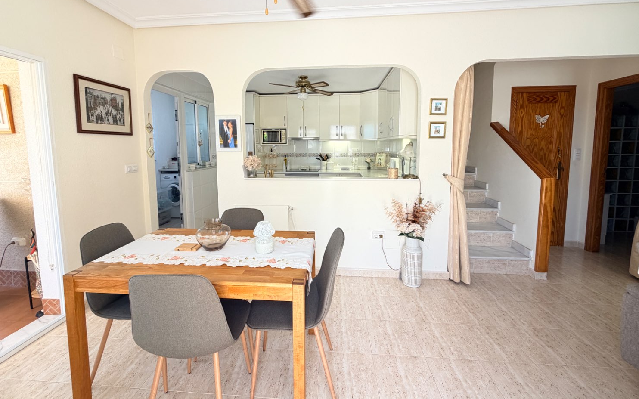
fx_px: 261
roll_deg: +1.0
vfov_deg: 74.3
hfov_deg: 101.5
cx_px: 316
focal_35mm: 15
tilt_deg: -5.4
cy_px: 168
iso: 125
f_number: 2.2
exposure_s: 1/121
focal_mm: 2.22
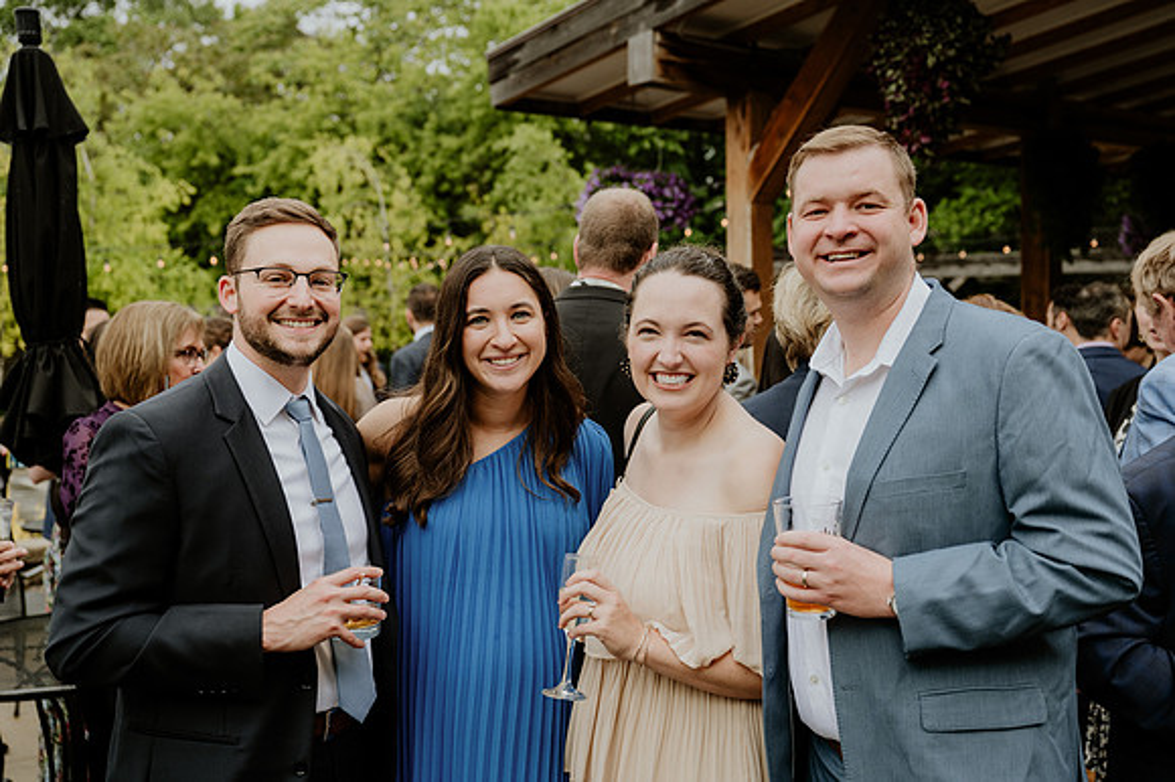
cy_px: 405
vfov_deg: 33.1
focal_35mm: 40
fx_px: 1318
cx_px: 608
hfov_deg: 48.1
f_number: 3.5
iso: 200
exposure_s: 1/500
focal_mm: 39
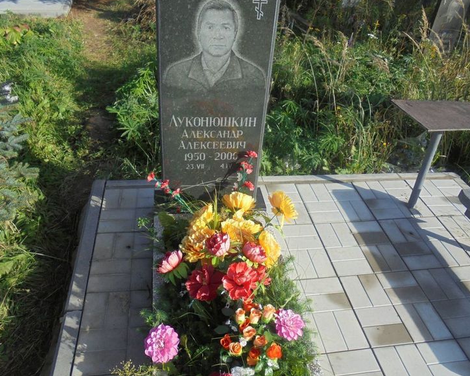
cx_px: 234
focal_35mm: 28
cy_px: 182
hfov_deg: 62.2
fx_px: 389
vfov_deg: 51.5
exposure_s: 1/640
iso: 100
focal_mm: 4.6
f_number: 3.5
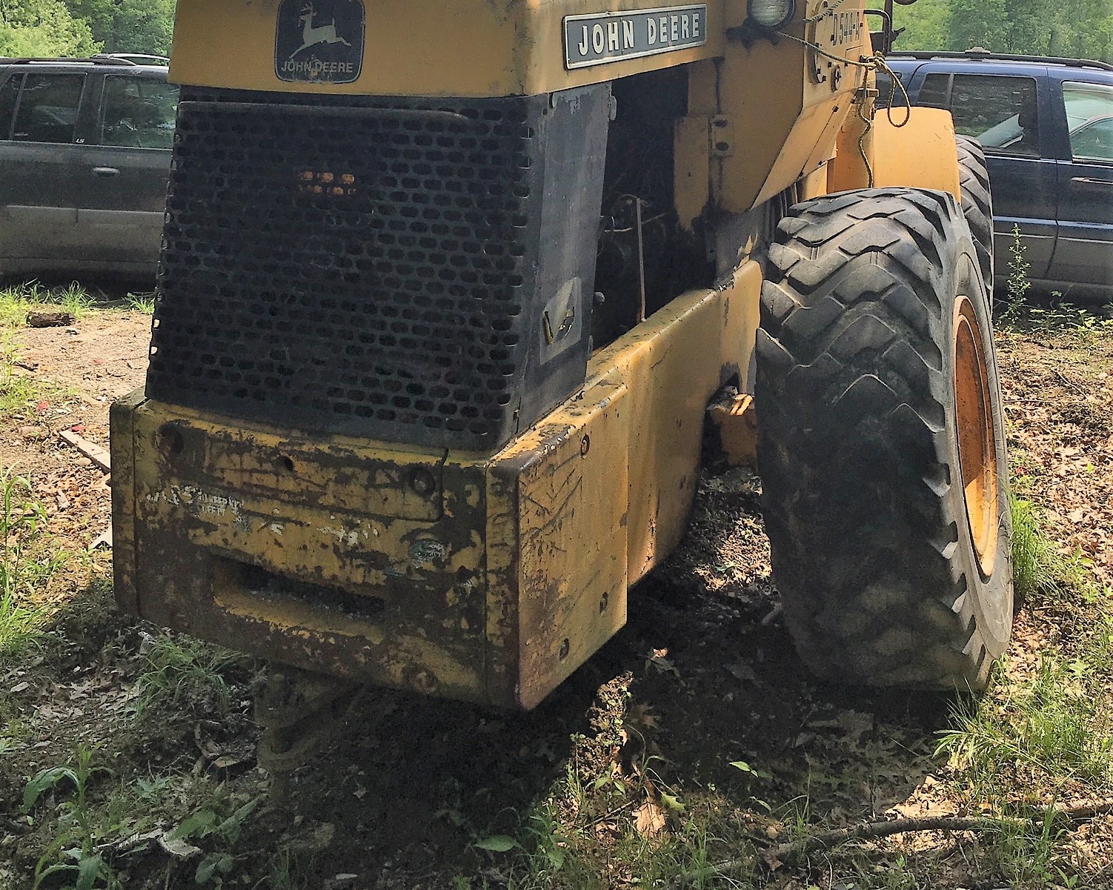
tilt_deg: -2.5
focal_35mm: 38
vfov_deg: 37.7
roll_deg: +1.6
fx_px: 1251
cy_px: 172
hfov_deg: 47.9
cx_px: 557
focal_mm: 4.15
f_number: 2.2
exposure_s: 1/1304
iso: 25
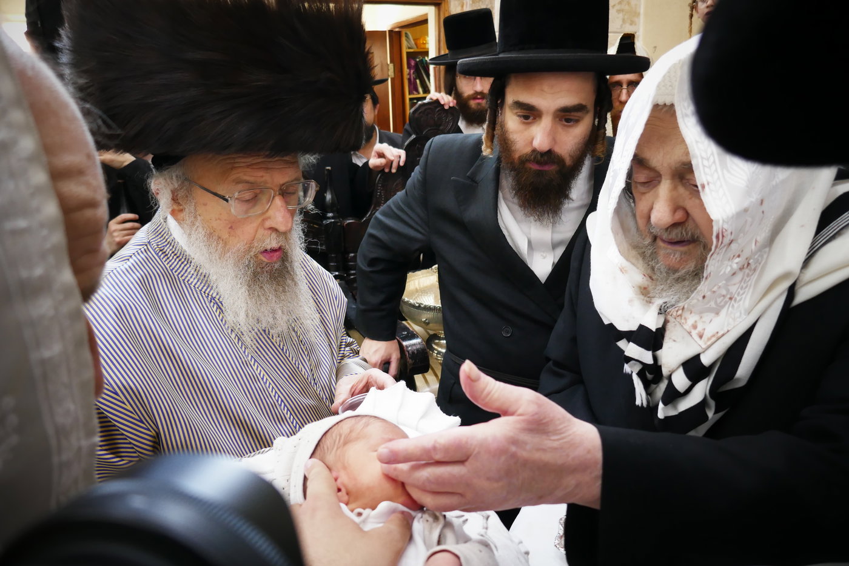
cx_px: 424
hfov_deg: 71.5
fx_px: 589
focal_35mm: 25
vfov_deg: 51.3
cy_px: 283
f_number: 2.8
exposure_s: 1/60
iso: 640
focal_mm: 9.1
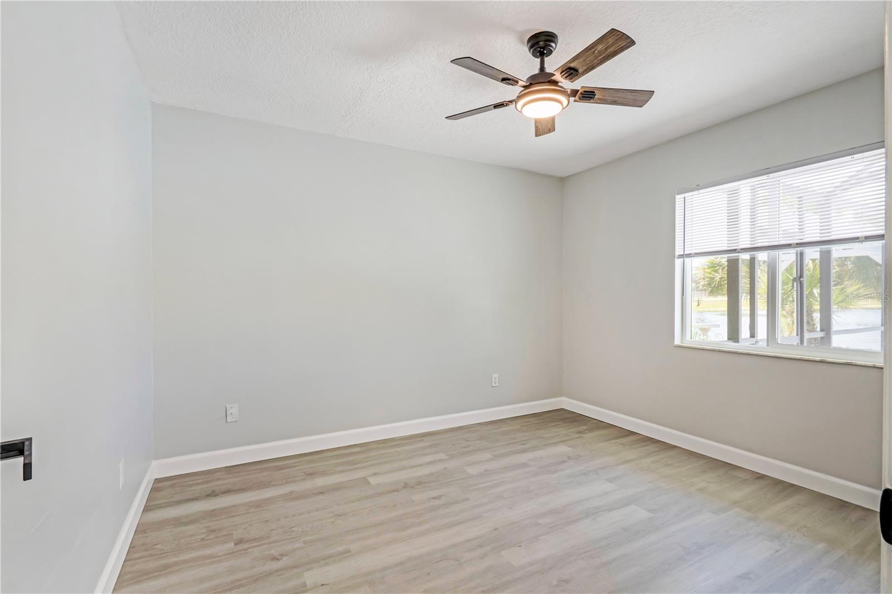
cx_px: 446
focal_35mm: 16
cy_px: 297
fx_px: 409
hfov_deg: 95.0
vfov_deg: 72.0
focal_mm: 11
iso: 250
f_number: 9
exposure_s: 1/250
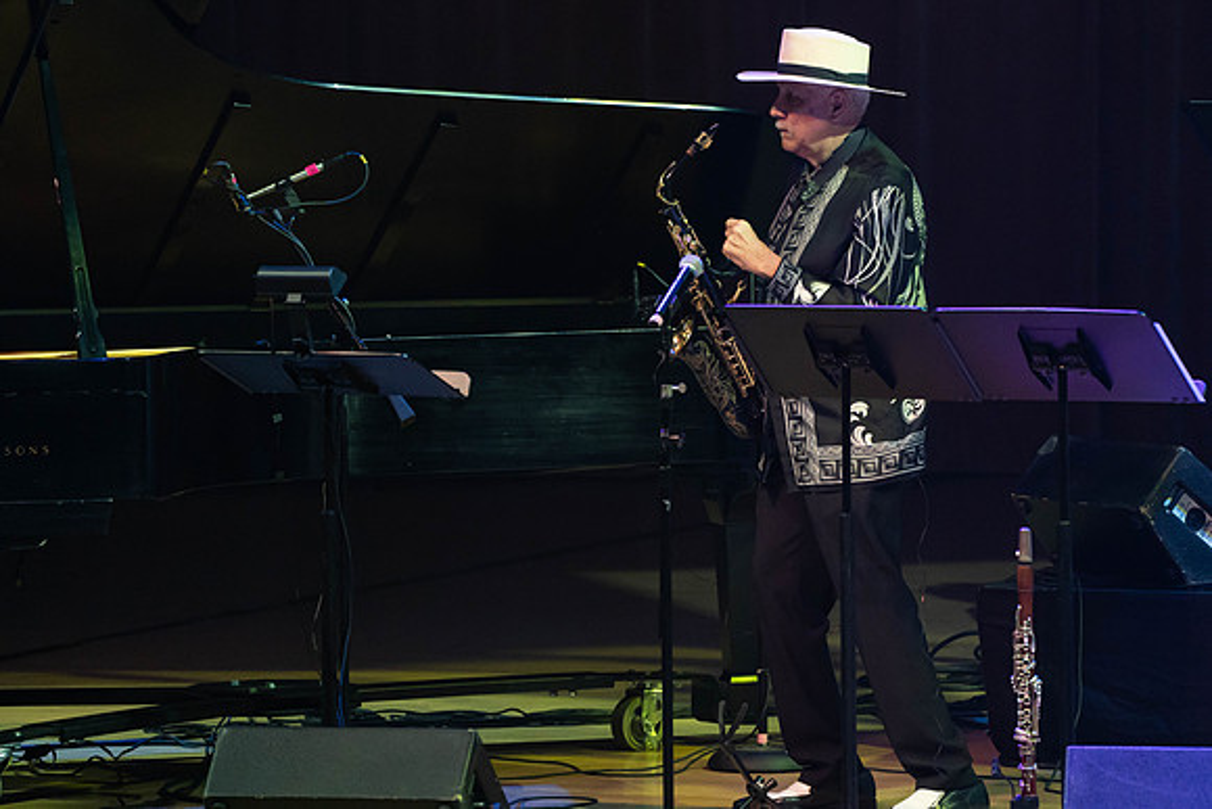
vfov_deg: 3.1
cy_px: 362
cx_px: 634
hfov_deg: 4.7
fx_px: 14898
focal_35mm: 442
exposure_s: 1/160
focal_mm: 400
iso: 2500
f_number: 5.6
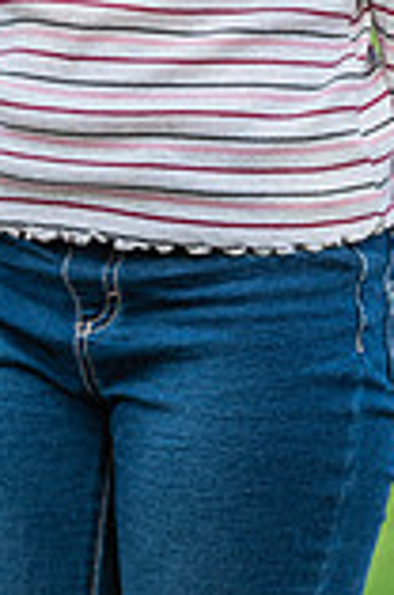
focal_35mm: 573
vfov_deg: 3.6
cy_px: -227
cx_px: 150
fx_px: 9448
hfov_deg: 2.4
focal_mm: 200
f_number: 5
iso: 100
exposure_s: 1/200
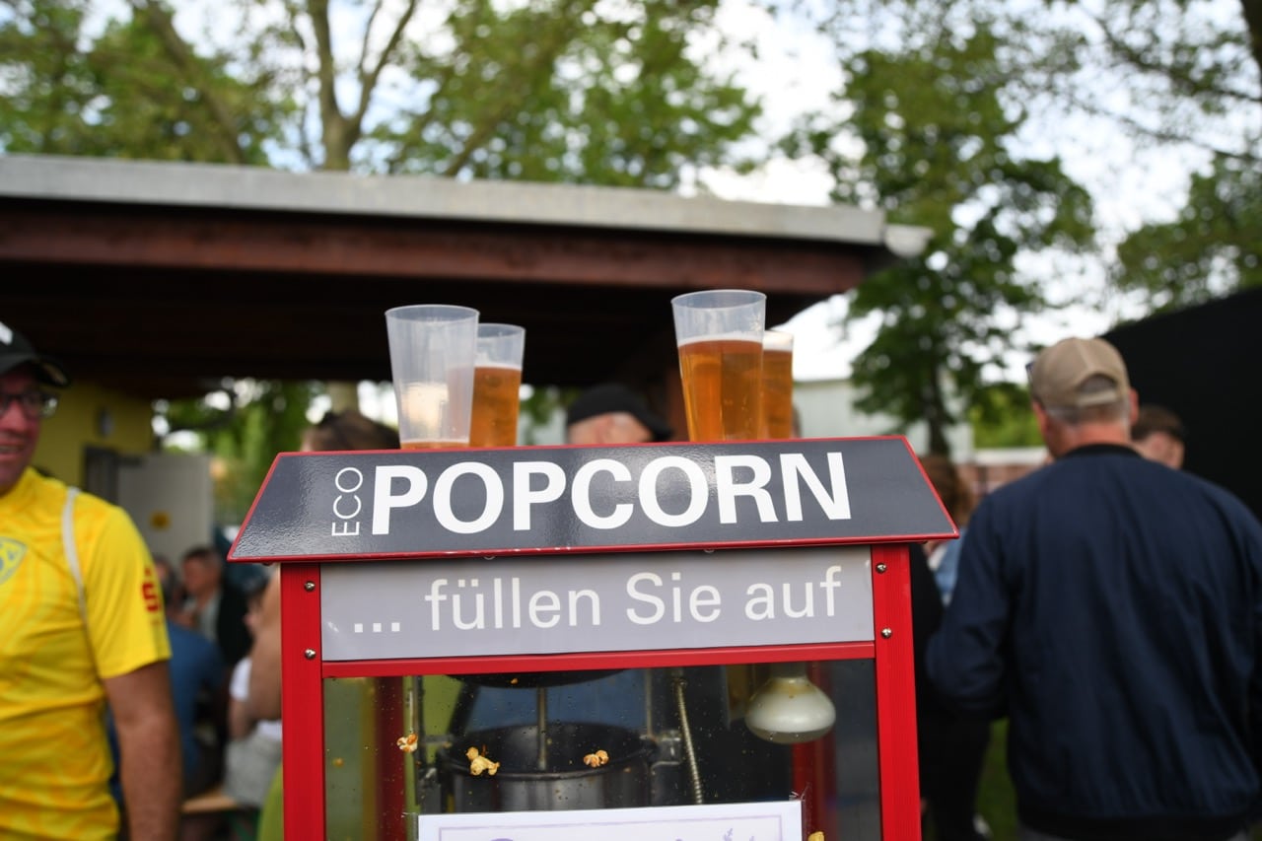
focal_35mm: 30
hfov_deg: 61.9
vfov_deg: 43.6
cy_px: 420
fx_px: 1051
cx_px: 631
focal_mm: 30
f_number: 2.8
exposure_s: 1/1600
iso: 360
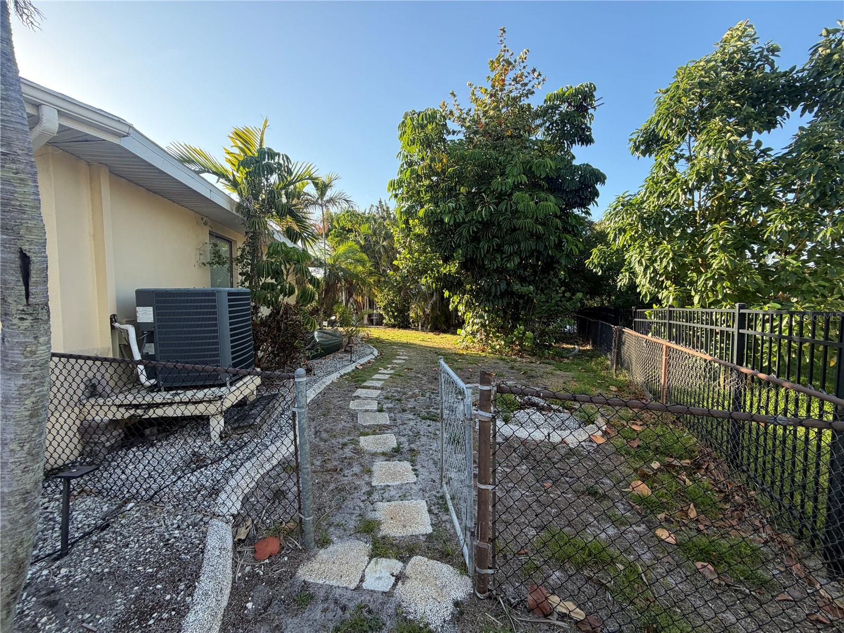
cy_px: 316
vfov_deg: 85.7
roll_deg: -0.1
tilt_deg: -1.4
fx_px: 341
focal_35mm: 14
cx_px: 422
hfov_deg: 102.1
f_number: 2.2
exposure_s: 1/297
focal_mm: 2.22
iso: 50
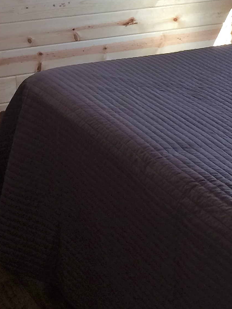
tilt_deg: -18.4
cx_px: 52
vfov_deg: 22.6
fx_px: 751
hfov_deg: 17.4
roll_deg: +2.7
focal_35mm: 84
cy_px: 20
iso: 40
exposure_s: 1/30
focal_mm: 4.15
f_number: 2.2
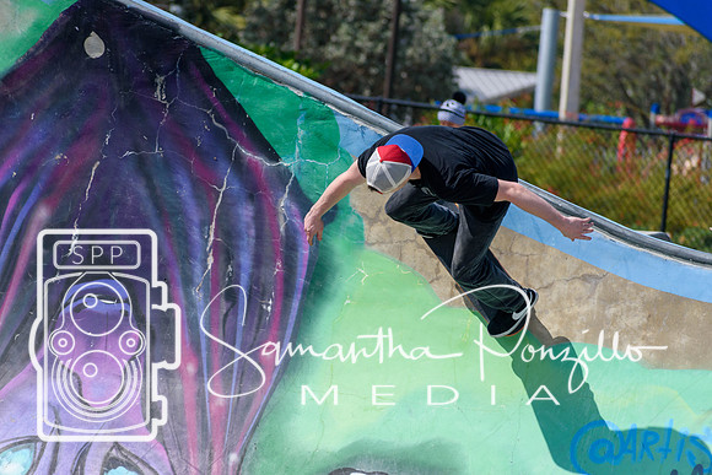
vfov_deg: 4.2
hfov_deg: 6.2
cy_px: 238
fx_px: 6528
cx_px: 356
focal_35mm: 330
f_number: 5.6
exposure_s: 1/2000
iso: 200
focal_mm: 220
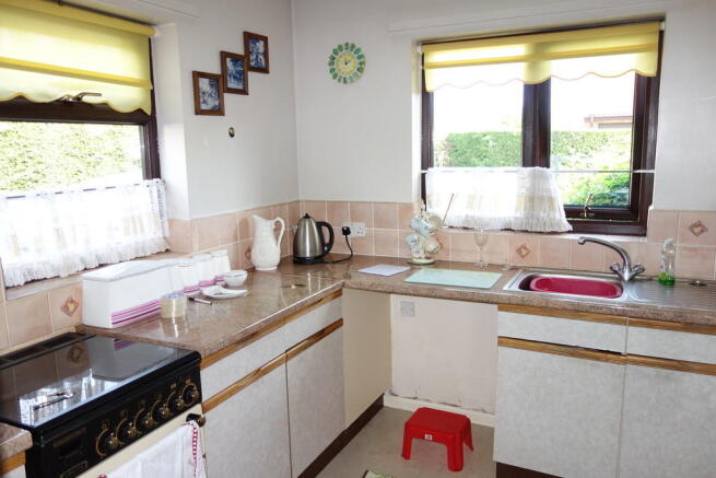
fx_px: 557
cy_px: 239
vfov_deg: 46.4
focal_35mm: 28
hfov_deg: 65.5
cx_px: 358
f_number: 1.8
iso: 125
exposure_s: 1/100
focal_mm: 10.4
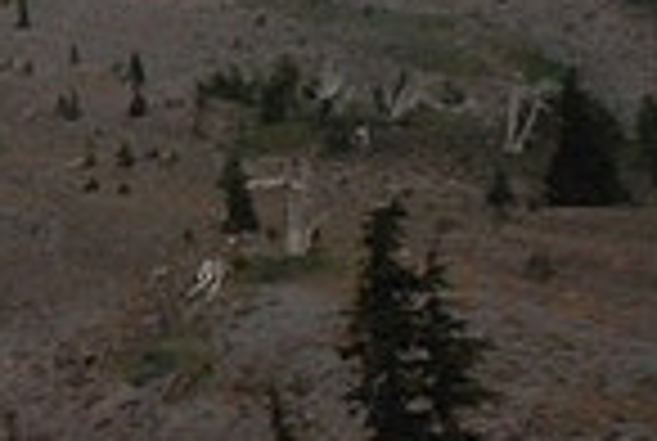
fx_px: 2835
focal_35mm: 155
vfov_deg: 8.9
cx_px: -621
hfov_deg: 11.9
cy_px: 25
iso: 1600
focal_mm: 26
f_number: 4
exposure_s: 1/4000
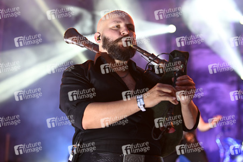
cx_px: 122
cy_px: 81
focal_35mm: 70
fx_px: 472
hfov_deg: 28.9
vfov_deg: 19.4
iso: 800
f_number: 3.2
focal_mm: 70
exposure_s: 1/400
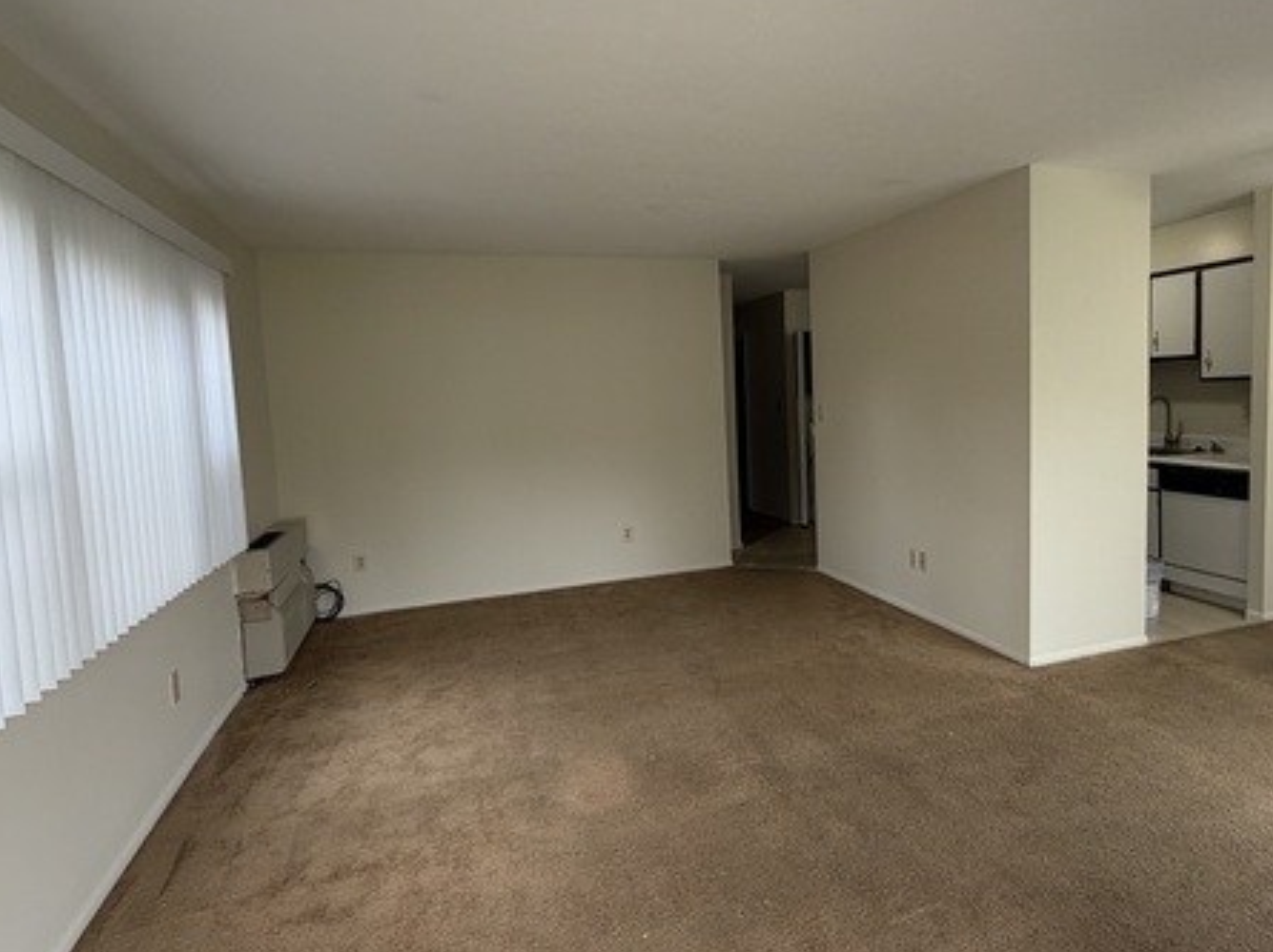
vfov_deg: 63.3
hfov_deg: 78.6
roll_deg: +2.2
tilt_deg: -4.7
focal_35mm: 21
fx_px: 772
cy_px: 455
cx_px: 722
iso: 160
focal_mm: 2.22
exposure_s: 1/121
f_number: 2.2
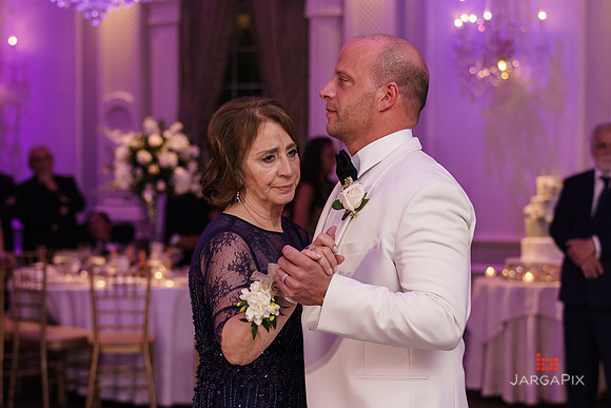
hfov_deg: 22.7
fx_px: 1525
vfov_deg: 15.2
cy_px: 244
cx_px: 306
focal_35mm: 90
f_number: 2
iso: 1000
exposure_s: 1/250
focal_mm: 50
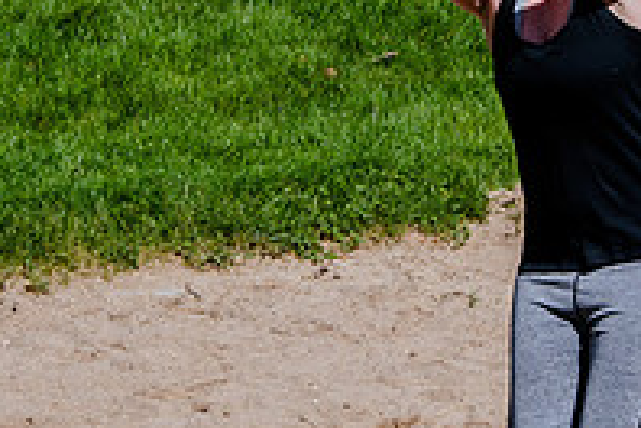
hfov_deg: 6.3
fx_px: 5804
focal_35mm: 326
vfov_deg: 4.2
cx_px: 420
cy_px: 160
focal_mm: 62
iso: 200
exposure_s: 1/800
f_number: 9
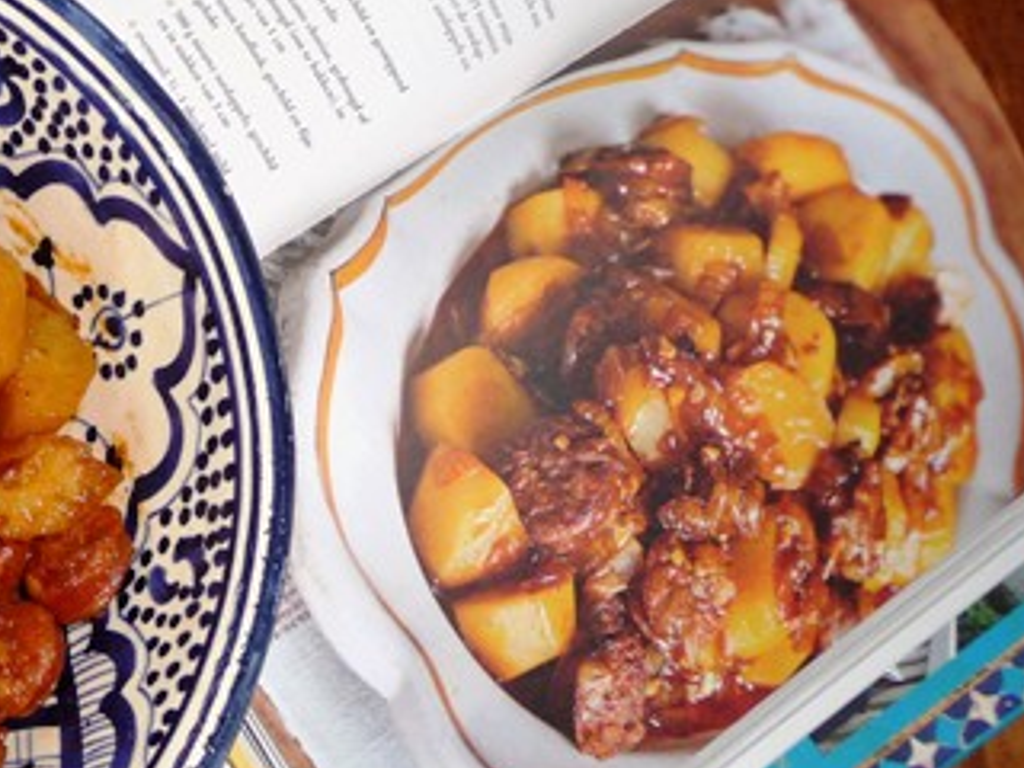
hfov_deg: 27.1
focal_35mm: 68
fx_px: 2012
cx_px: 29
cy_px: 298
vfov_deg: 21.6
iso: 100
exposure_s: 1/30
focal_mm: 5.6
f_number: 3.6
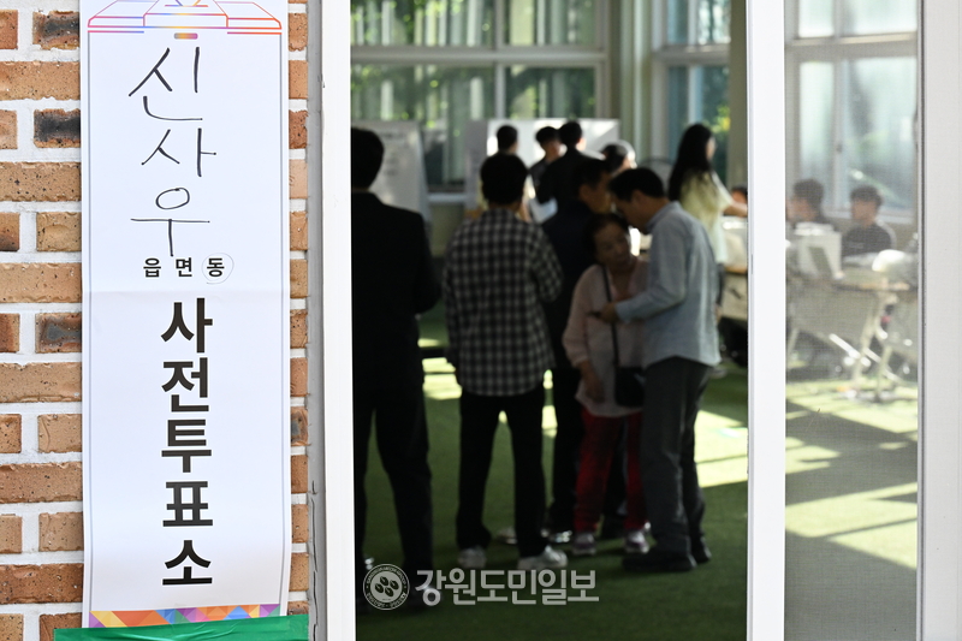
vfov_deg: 11.4
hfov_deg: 17.1
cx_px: 481
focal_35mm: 120
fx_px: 3206
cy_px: 320
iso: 3200
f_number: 10
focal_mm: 120
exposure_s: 1/320
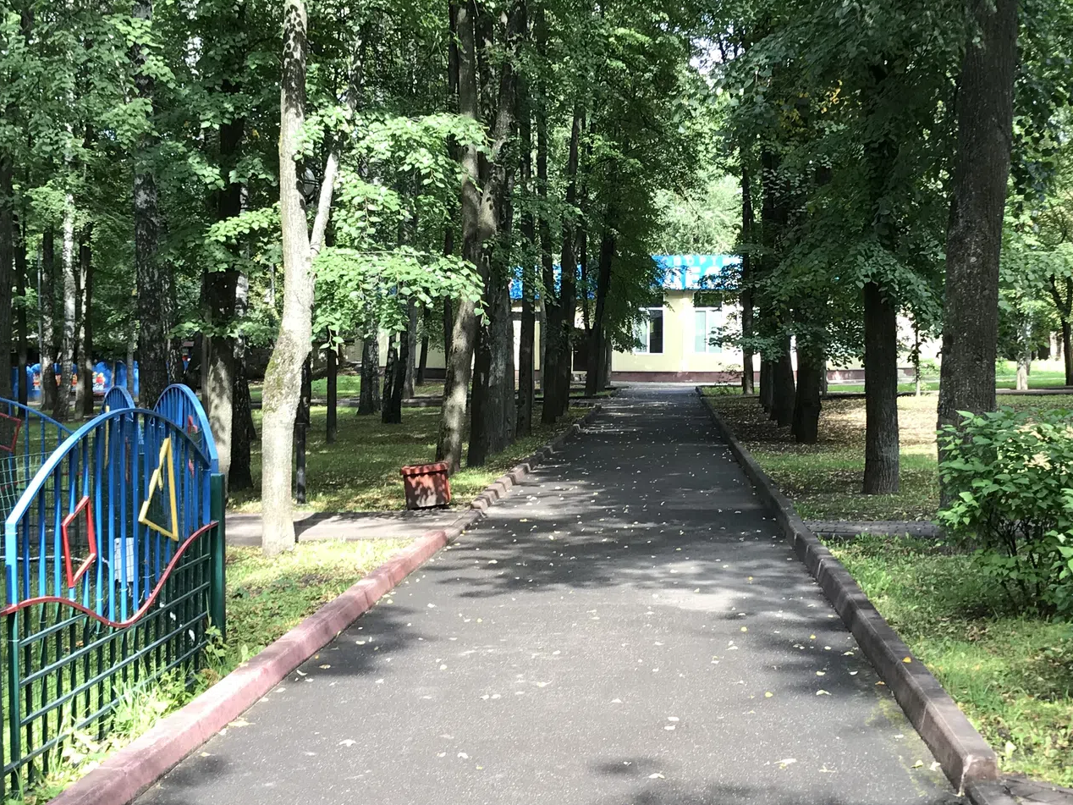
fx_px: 1643
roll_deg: -1.5
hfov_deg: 36.1
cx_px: 597
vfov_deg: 27.5
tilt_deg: +2.0
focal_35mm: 53
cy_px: 414
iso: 20
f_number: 1.8
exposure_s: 1/104
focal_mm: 3.99
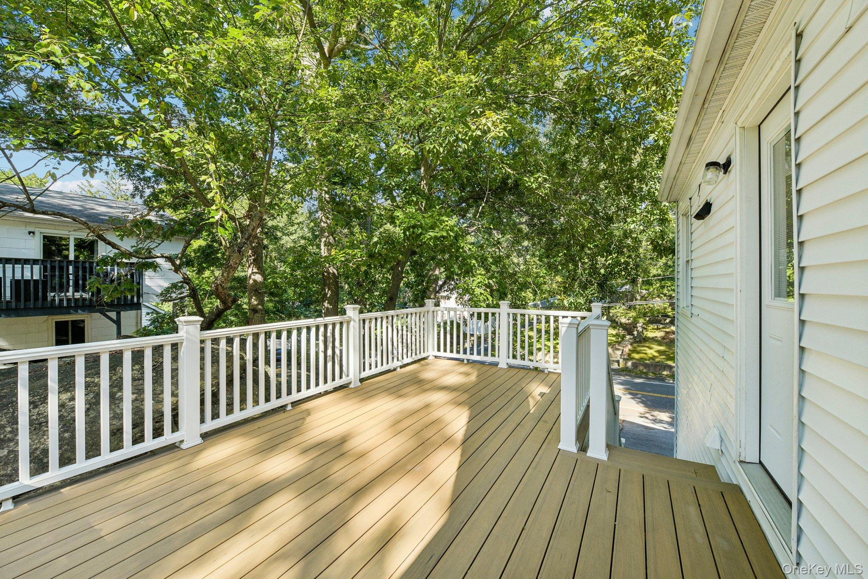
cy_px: 290
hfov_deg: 104.3
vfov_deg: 81.2
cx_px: 434
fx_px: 338
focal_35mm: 14
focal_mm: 14
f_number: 8
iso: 400
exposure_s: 1/320
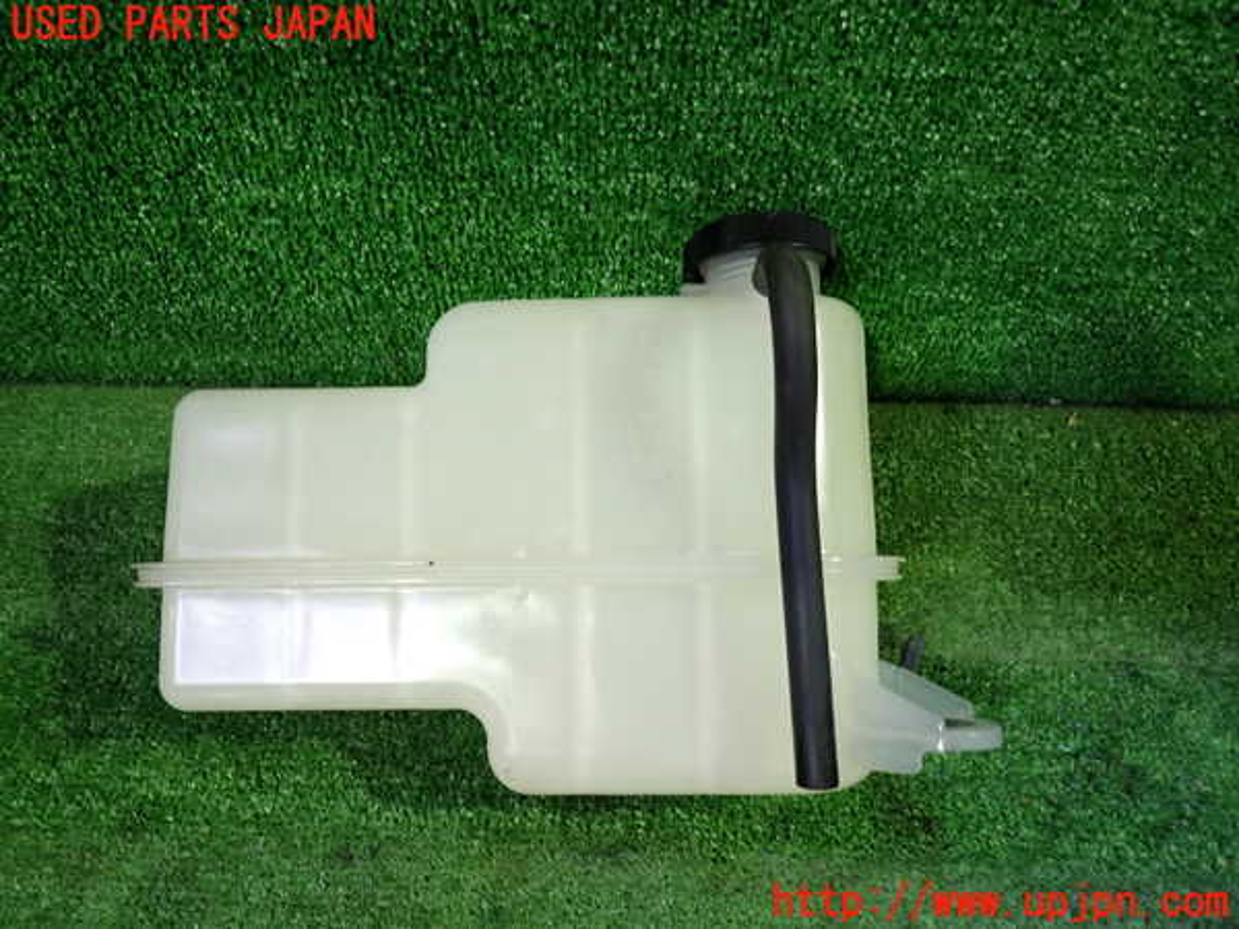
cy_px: 464
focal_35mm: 25
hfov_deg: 69.4
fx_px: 895
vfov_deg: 54.9
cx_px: 620
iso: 250
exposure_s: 1/30
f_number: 2
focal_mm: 4.5
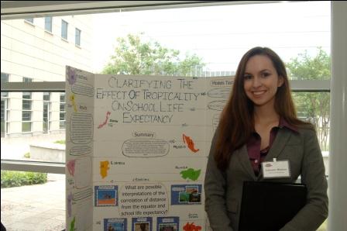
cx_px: 174
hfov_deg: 46.4
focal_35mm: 42
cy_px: 116
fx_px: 405
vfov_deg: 31.8
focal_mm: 28
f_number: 9
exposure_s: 1/100
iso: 800
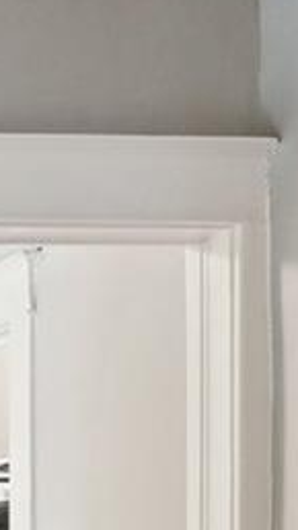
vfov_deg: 21.7
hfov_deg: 8.8
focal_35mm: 91
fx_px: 1279
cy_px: 641
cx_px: -769
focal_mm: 14
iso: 400
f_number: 11
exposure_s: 1/3.33
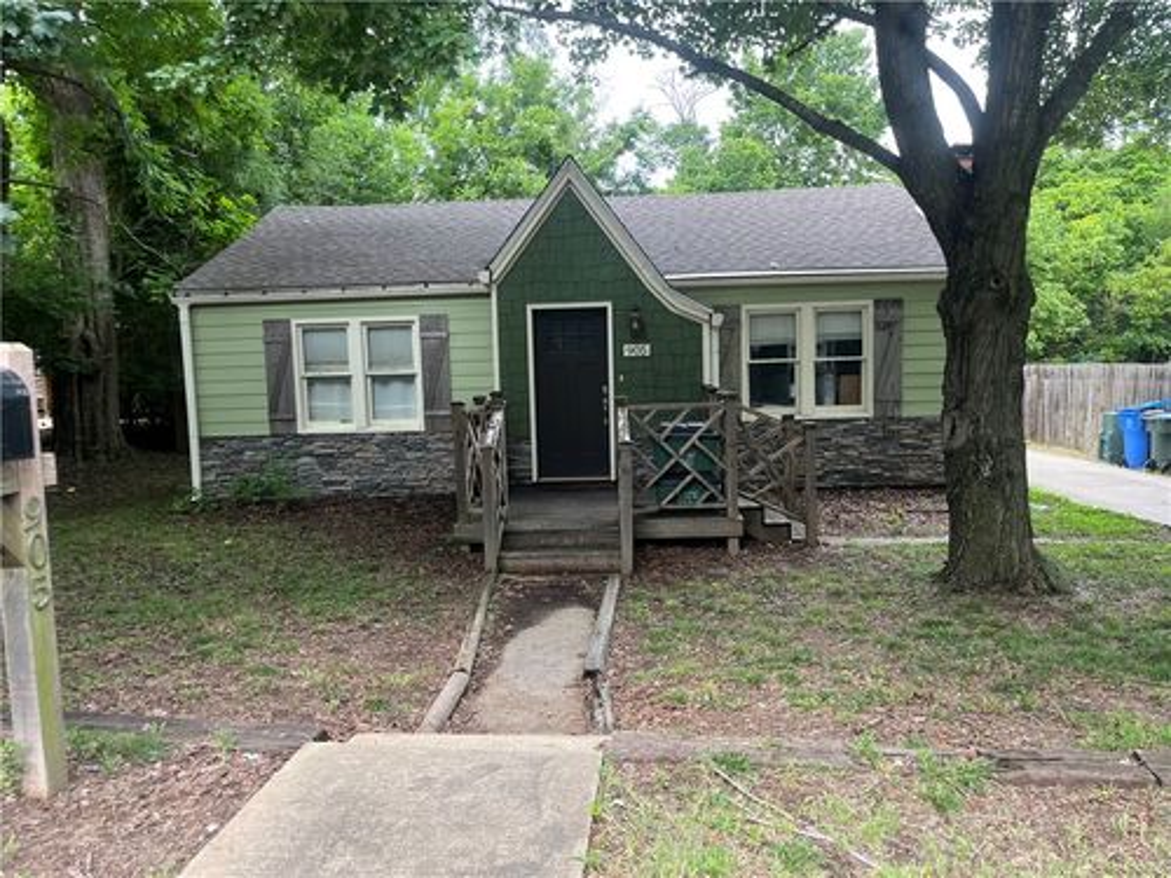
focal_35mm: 26
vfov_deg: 53.1
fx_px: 880
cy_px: 439
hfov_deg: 67.3
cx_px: 586
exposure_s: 1/269
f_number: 1.6
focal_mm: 5.1
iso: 40
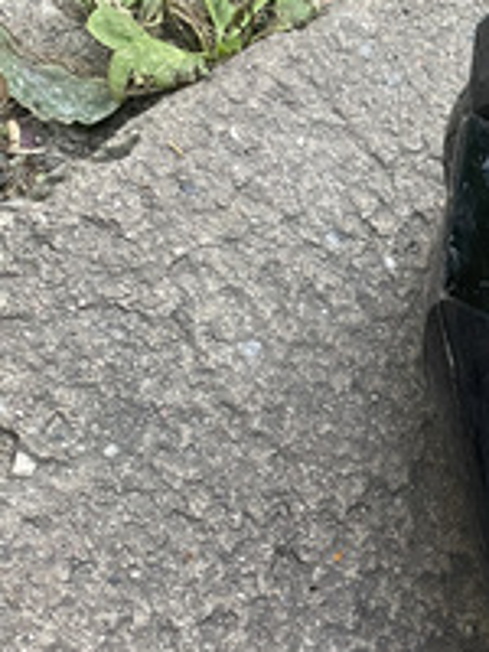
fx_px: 1224
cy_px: 701
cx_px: 585
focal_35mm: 65
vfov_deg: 27.5
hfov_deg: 21.1
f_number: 1.8
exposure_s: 1/45
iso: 500
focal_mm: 4.25
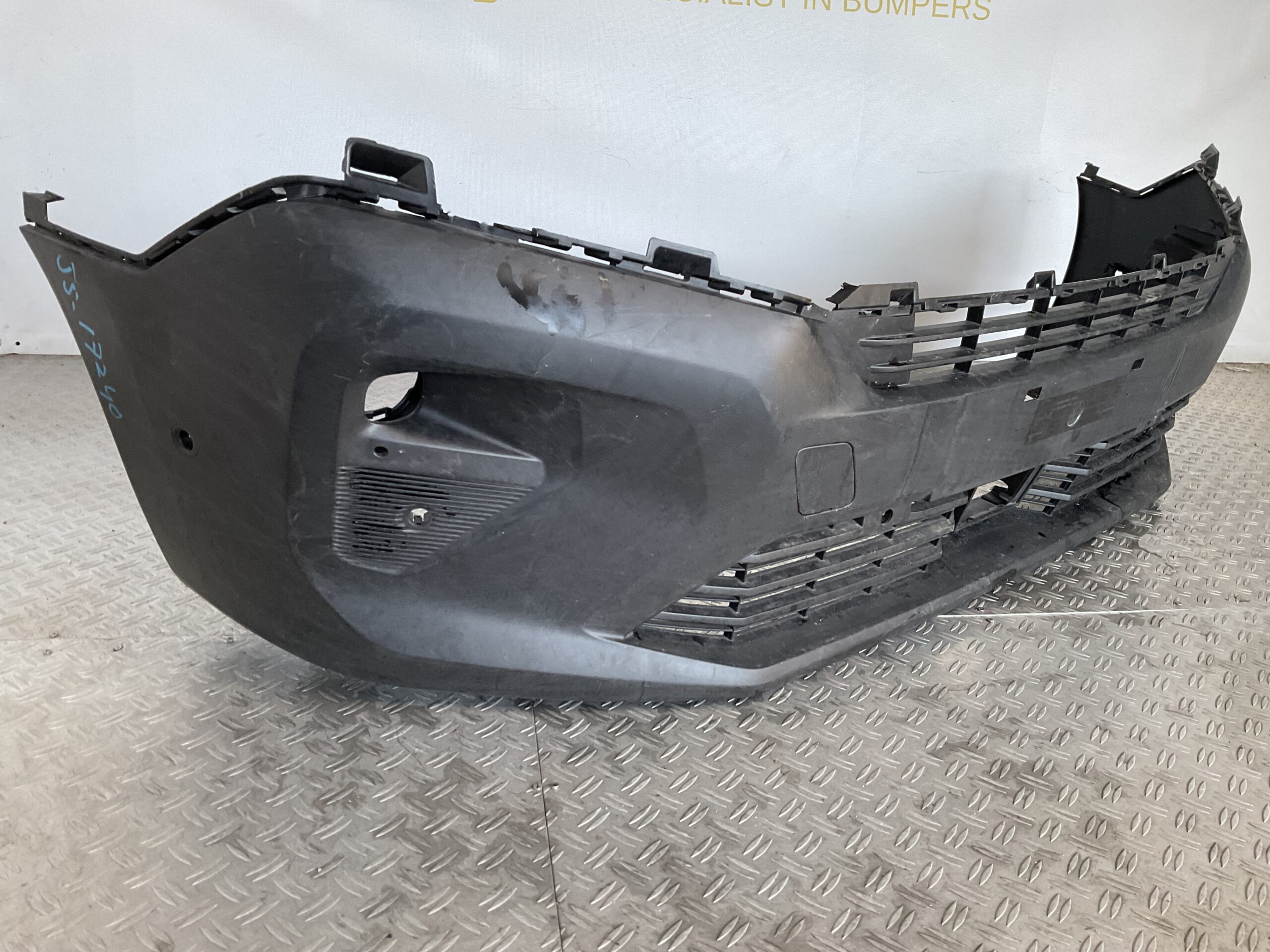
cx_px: 635
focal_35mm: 29
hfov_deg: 61.7
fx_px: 1064
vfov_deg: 48.2
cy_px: 476
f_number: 1.8
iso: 64
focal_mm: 3
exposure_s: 1/100
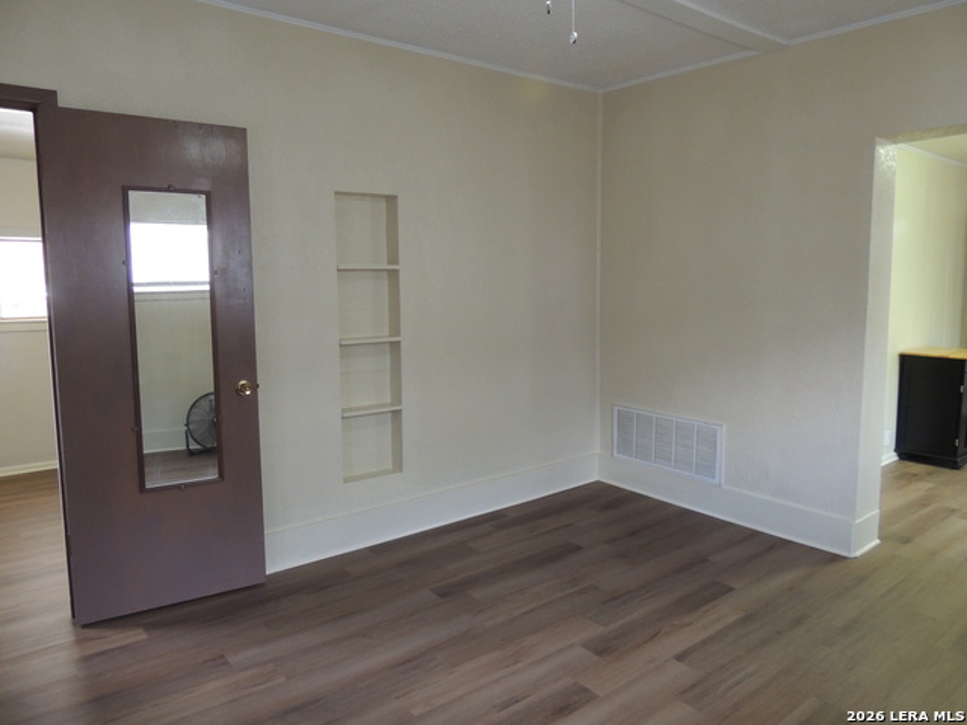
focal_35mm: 24
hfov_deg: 71.6
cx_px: 484
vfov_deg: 56.8
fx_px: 670
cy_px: 362
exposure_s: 1/25
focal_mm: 4.3
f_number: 3
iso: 400
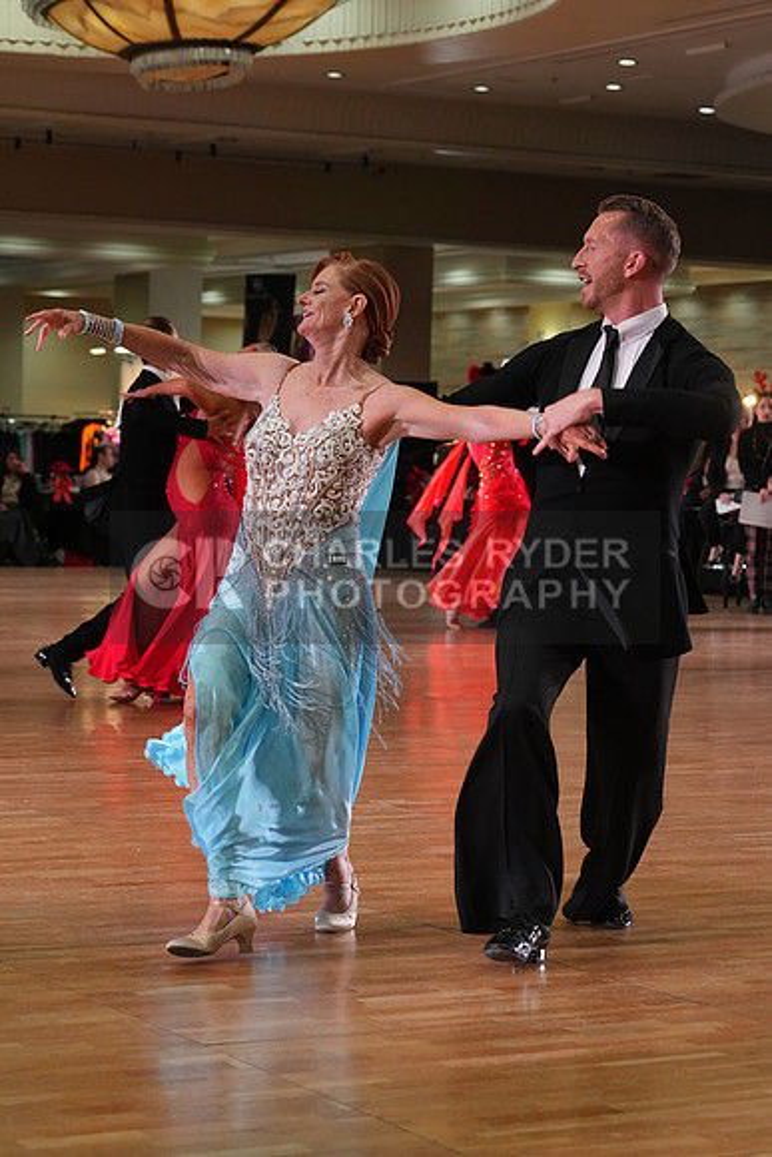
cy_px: 578
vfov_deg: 23.1
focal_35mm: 88
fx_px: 2829
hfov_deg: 15.5
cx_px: 386
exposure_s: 1/200
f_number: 6.3
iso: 3200
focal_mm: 88
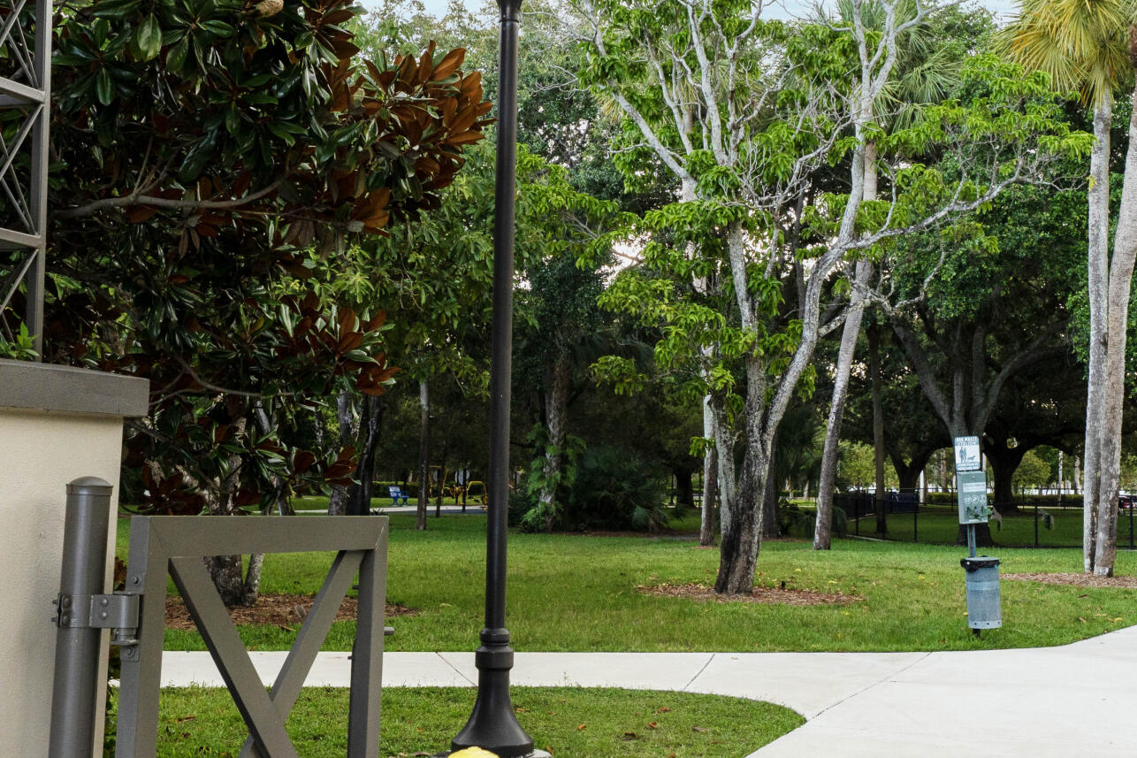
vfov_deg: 24.1
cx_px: 647
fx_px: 1768
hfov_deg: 35.6
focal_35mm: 56
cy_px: 268
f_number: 11
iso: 320
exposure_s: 1/30
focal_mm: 24
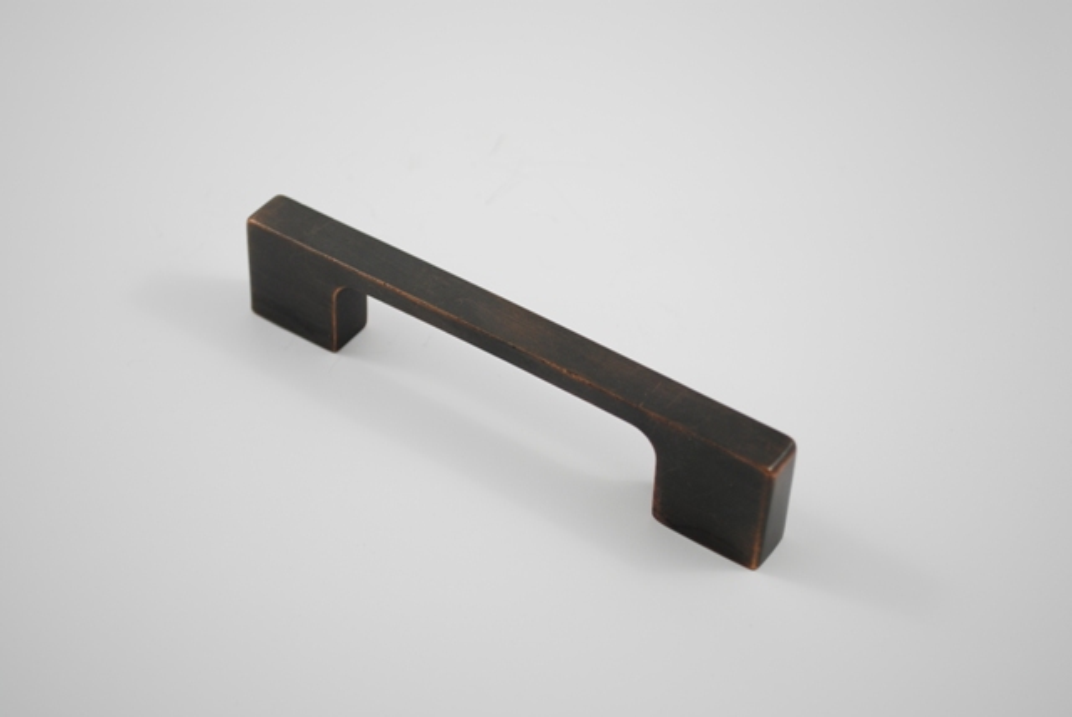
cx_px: 536
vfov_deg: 20.7
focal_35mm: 66
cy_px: 358
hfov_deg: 30.5
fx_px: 1967
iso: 100
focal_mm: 44
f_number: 5.3
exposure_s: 1/20
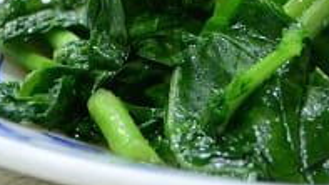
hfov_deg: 5.2
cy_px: -35
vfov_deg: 3.0
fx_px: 3578
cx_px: 369
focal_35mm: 410
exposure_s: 1/80
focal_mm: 92
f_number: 5.6
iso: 1600
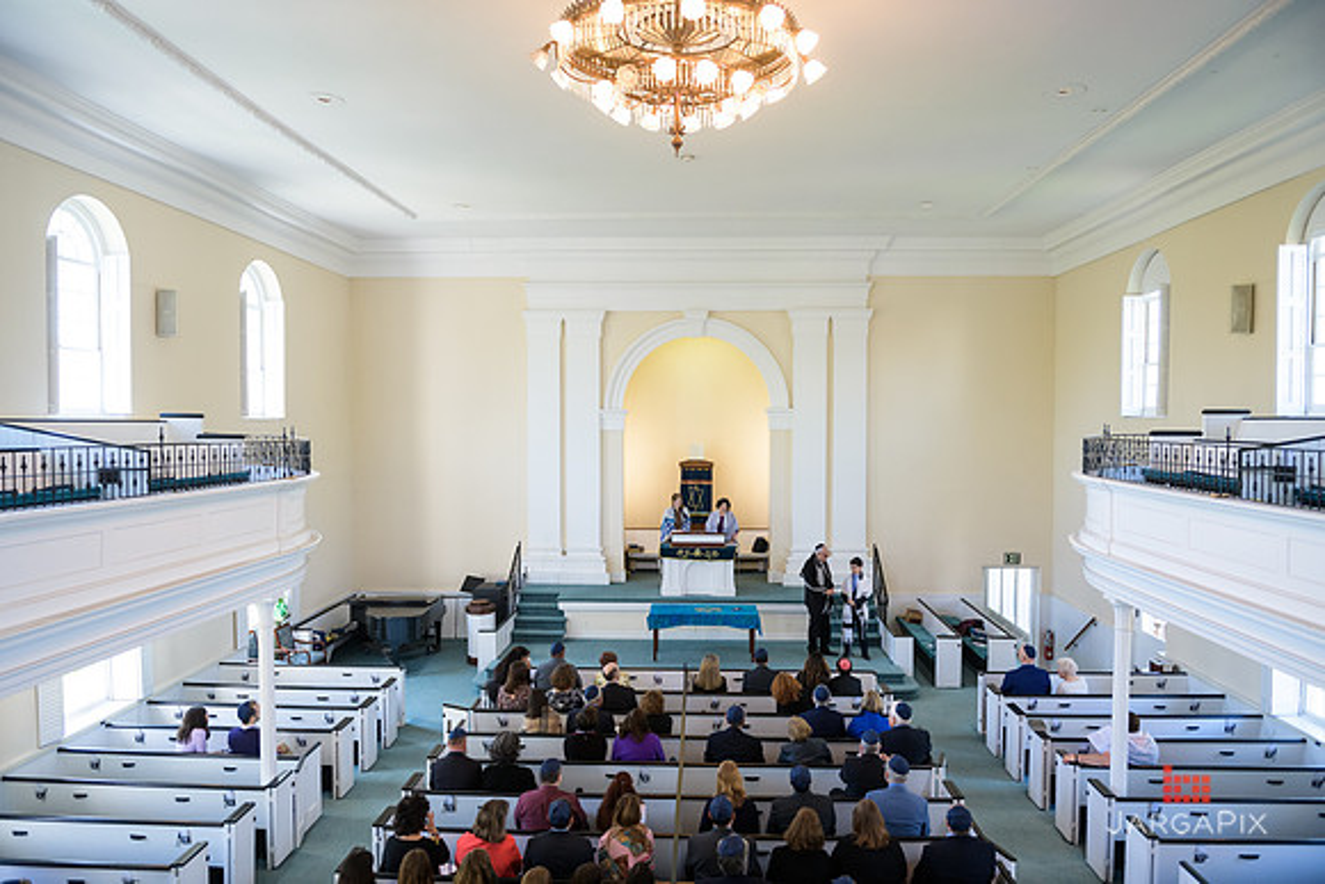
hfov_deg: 73.7
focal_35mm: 24
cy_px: 442
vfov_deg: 53.2
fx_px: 883
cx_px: 662
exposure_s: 1/200
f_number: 3.2
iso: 1000
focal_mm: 24
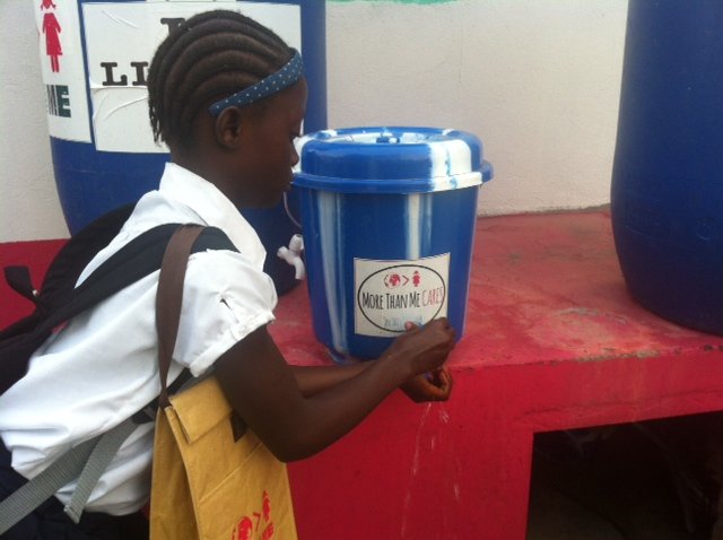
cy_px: 270
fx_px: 730
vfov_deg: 40.6
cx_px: 362
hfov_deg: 52.7
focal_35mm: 35
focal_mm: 3.85
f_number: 2.8
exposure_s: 1/60
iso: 80
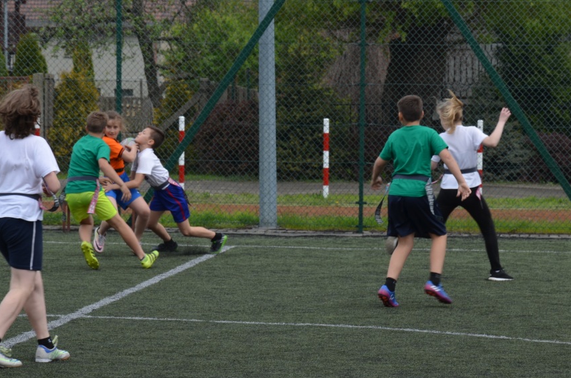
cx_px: 317
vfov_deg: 7.8
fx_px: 2785
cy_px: 205
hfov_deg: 11.7
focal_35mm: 176
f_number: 8
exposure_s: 1/250
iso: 180
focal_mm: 98
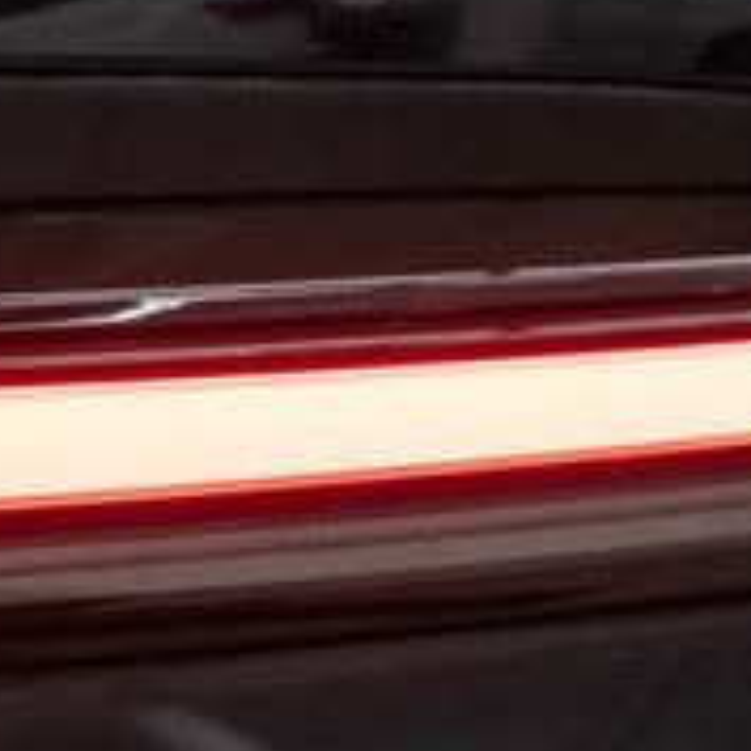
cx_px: -339
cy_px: 299
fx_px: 5081
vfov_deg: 8.5
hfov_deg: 8.3
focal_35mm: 207
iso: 200
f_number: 3.2
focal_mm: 28
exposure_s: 1/40
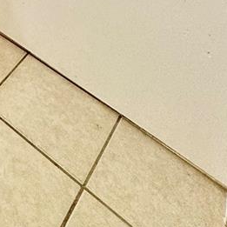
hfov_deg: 22.1
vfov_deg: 19.6
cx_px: -152
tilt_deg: -12.2
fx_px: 423
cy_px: -209
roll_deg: -1.9
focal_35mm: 57
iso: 125
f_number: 2.2
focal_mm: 2.22
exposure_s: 1/99
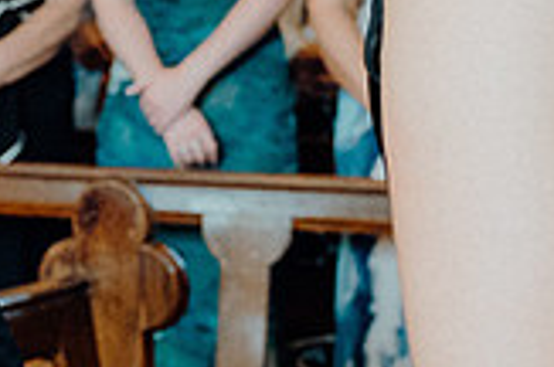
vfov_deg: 7.5
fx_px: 2795
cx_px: -330
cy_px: 49
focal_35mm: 182
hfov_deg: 10.8
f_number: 3.5
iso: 3200
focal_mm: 34
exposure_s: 1/200
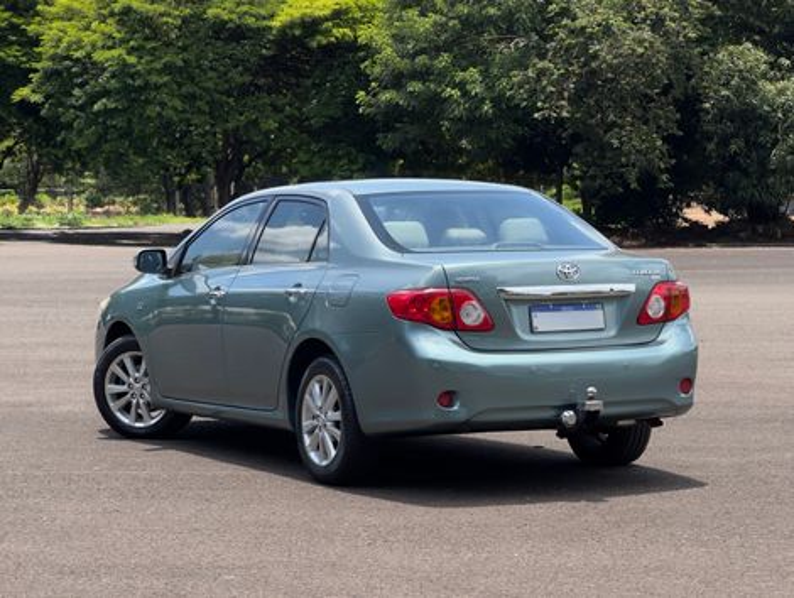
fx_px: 1769
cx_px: 397
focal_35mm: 77
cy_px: 299
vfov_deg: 19.2
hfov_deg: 25.3
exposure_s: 1/442
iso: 25
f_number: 2.8
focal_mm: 9
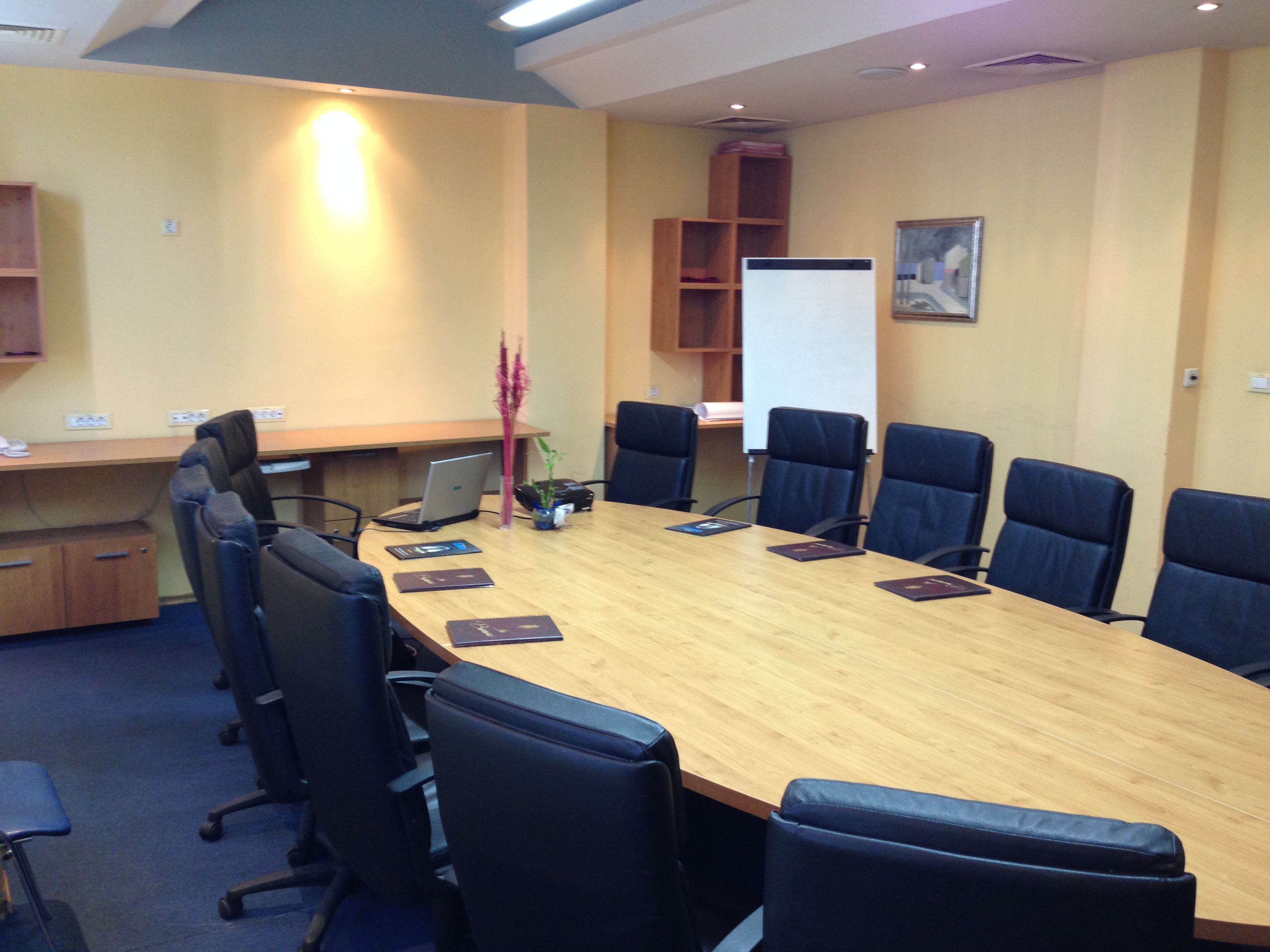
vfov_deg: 42.9
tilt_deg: -8.8
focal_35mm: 33
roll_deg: -0.3
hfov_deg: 55.4
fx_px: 1211
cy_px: 476
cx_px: 635
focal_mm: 4.12
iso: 125
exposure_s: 1/20
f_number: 2.4
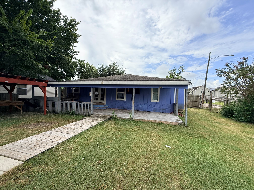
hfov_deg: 102.1
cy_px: 95
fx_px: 103
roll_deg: -2.4
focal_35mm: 14
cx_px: 127
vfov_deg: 85.7
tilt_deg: -0.1
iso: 64
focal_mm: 2.22
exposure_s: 1/2024
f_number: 2.2
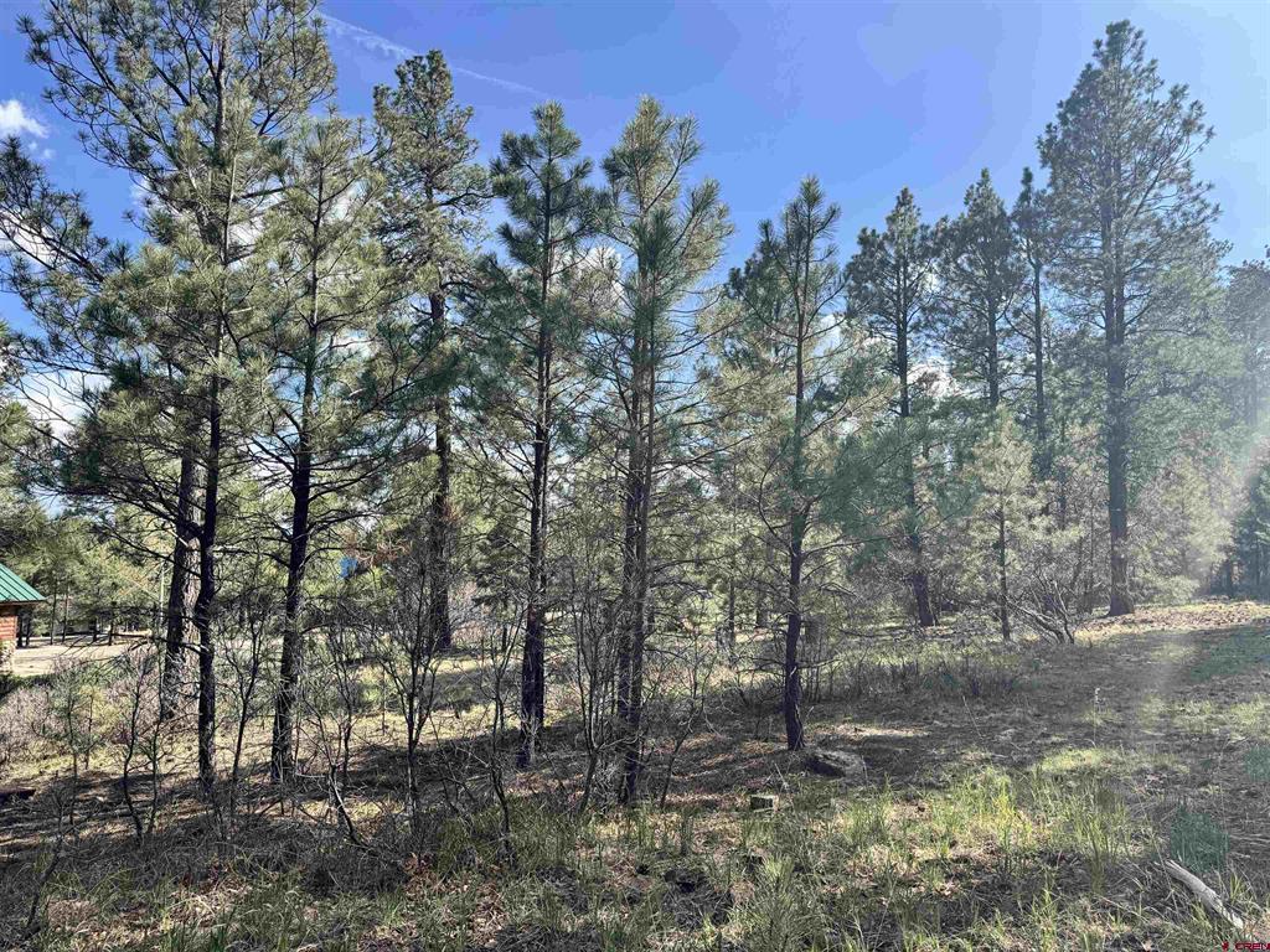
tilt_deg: +5.8
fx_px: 881
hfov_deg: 71.6
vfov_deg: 56.8
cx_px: 635
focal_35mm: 24
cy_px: 476
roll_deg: -1.2
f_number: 1.78
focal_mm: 6.76
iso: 80
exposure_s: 1/1923
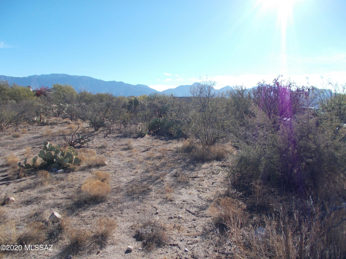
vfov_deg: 53.1
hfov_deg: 67.3
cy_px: 130
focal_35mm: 26
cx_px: 173
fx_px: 260
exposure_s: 1/125
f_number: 8
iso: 80
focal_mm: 4.6
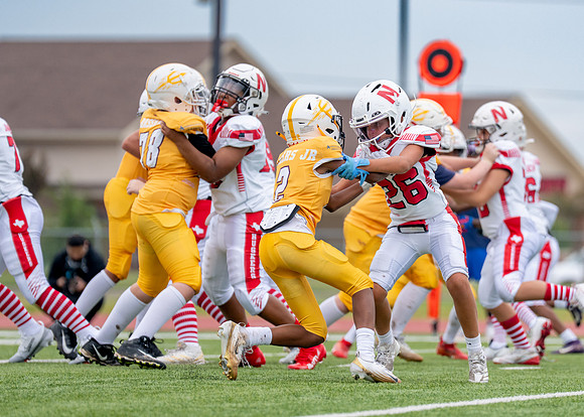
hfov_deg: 5.3
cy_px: 217
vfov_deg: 3.8
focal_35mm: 383
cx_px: 379
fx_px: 6348
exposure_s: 1/2000
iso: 200
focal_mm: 200
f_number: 2.8
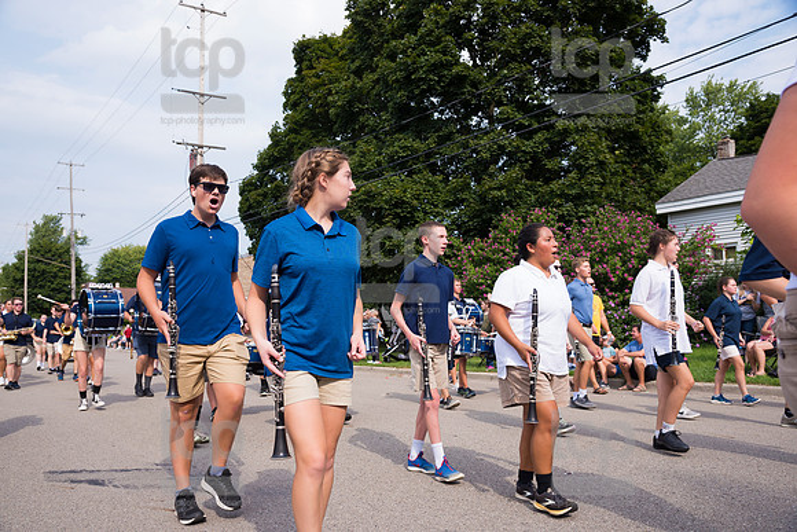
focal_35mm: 28
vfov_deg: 46.4
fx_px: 620
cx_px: 398
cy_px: 266
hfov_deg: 65.5
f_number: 6.3
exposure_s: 1/500
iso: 250
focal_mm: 28
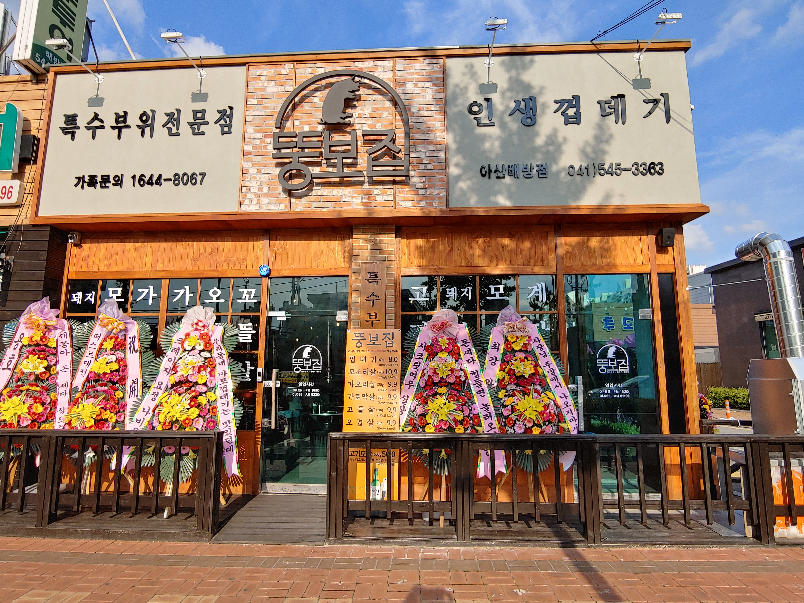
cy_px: 302
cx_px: 402
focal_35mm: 19
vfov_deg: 68.7
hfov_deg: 84.7
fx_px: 441
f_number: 1.9
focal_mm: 2.18
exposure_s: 1/885
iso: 50
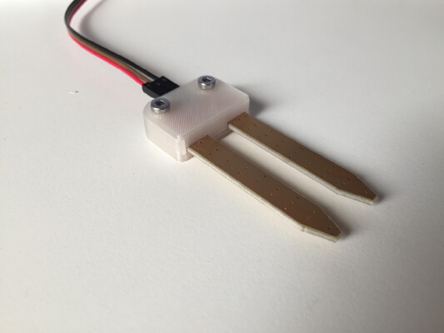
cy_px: 166
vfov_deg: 48.2
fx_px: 372
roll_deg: -1.0
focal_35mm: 29
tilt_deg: -42.8
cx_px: 222
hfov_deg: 61.6
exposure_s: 1/50
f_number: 2.2
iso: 32
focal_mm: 4.15
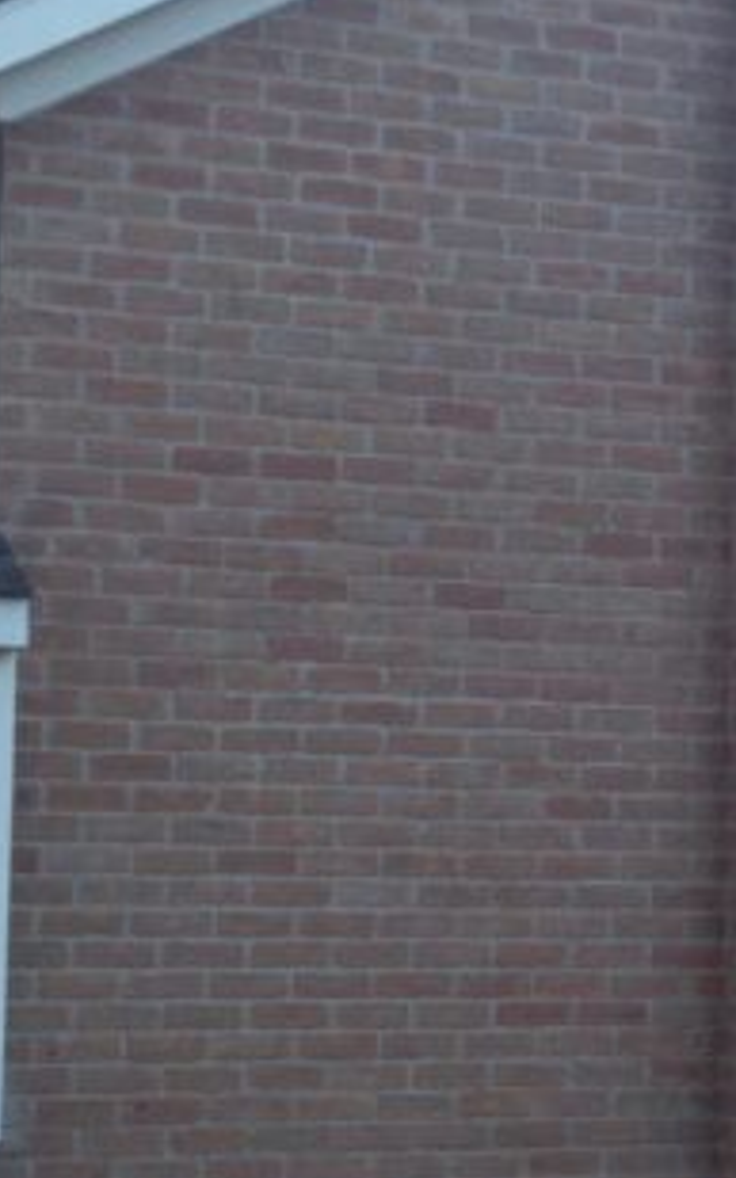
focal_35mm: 123
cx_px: 1110
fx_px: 3949
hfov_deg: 10.3
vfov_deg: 16.9
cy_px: 751
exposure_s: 1/173
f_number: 2.4
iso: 64
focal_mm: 4.28
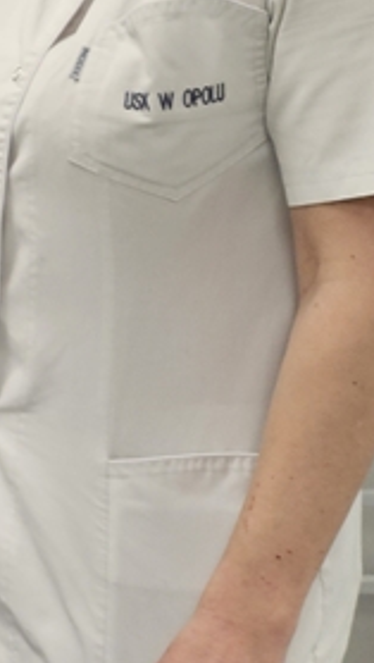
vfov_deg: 23.5
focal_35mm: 90
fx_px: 1582
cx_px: -691
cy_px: 188
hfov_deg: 10.4
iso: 80
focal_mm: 5.4
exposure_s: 1/100
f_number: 1.8
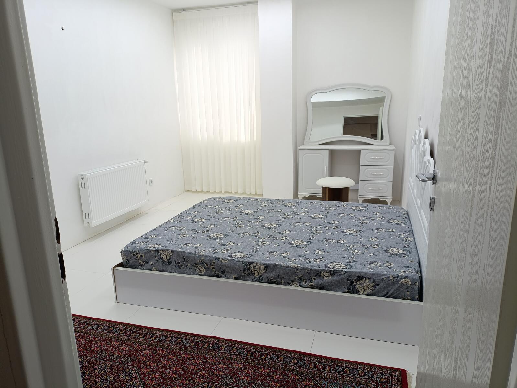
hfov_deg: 69.4
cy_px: 194
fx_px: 374
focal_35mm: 25
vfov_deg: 54.9
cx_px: 258
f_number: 1.7
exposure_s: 1/100
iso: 80
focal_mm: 4.71
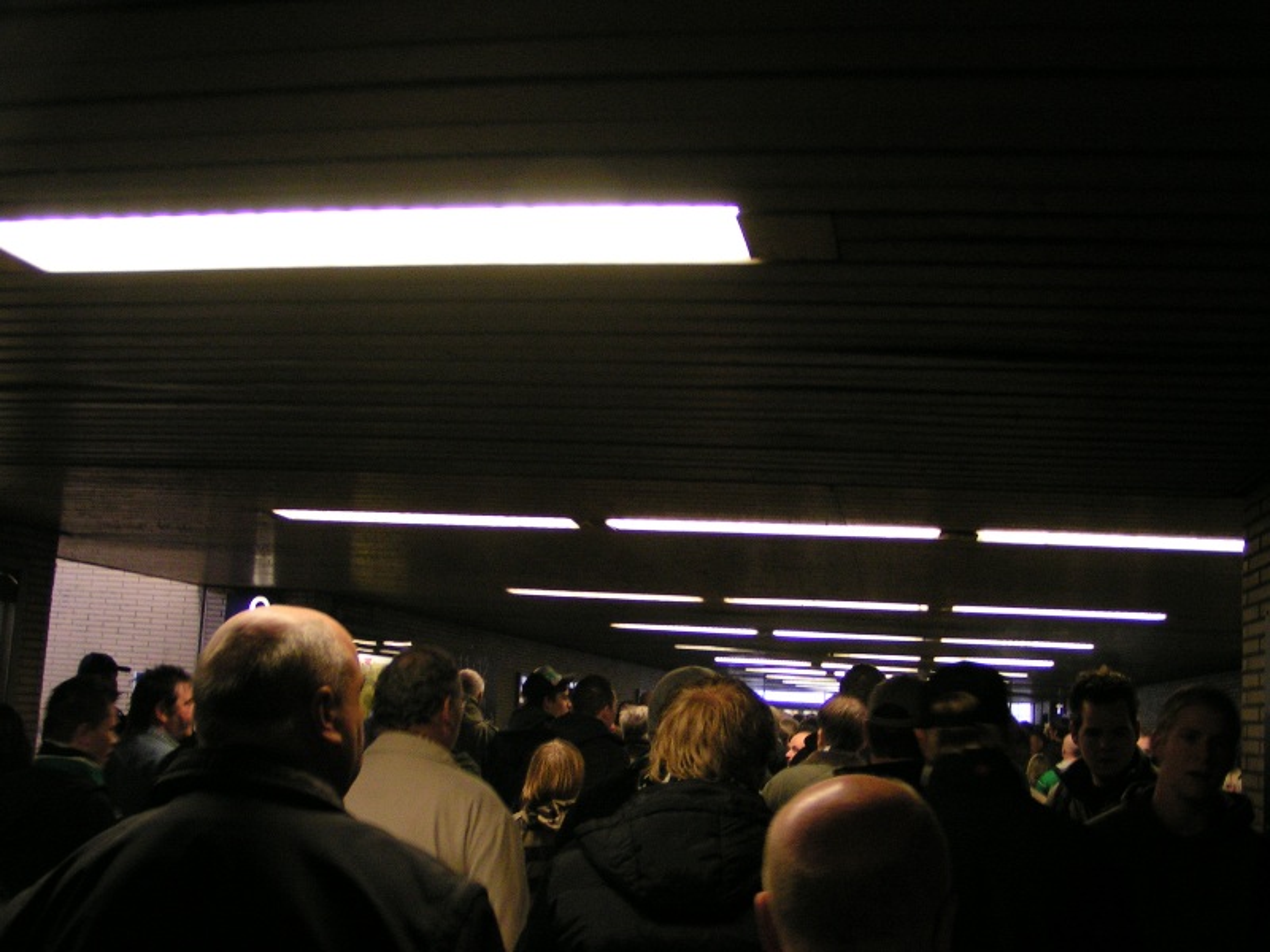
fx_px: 1394
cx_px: 635
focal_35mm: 38
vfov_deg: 37.7
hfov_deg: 49.0
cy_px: 476
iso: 200
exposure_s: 1/30
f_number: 2.8
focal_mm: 5.8
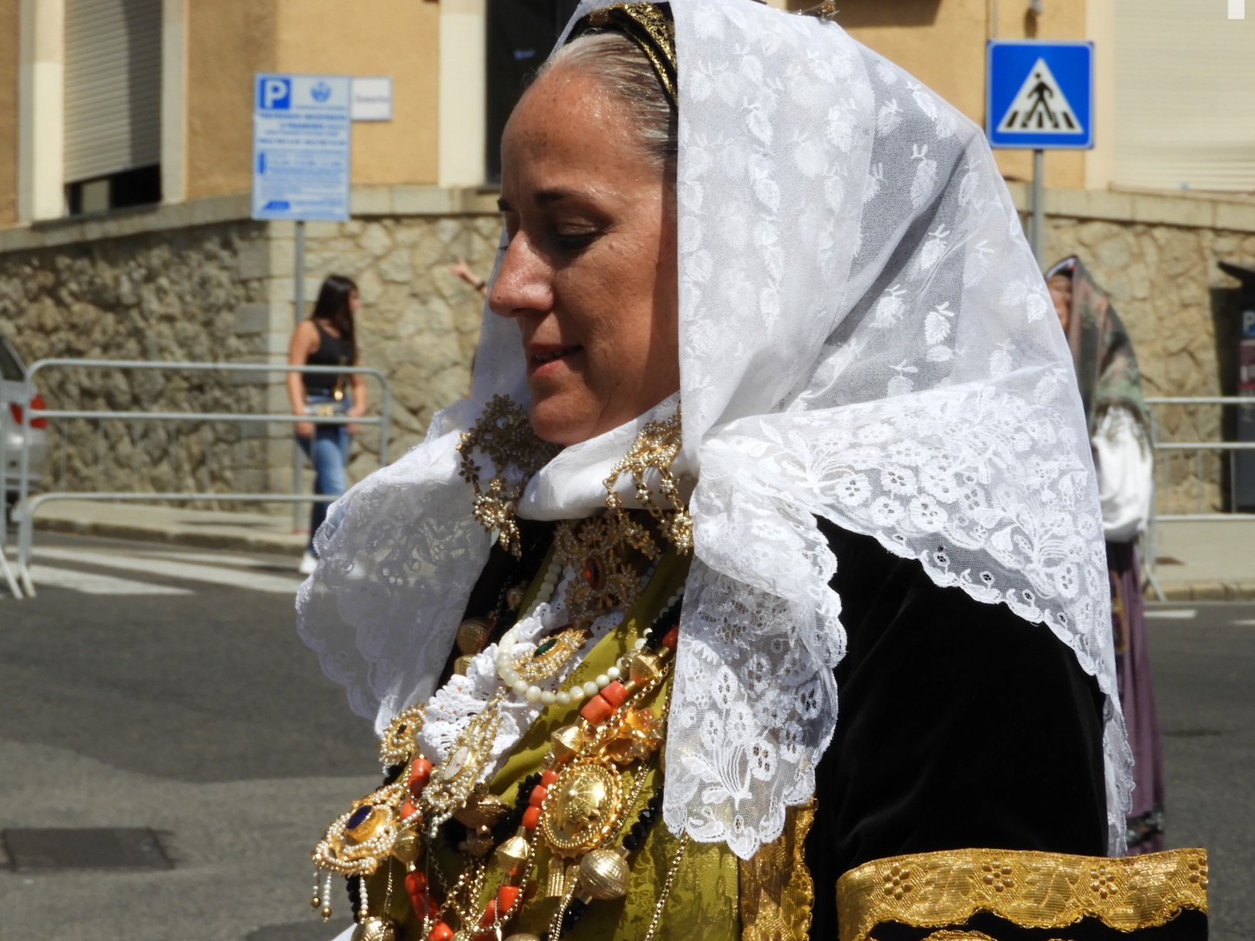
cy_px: 518
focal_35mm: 120
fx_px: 4351
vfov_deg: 12.3
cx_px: 550
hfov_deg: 16.4
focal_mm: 17
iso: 100
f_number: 4.8
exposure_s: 1/1250
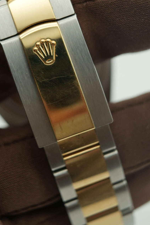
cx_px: 49
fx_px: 444
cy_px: 73
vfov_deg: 28.3
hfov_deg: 19.1
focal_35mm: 71
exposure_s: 1/250
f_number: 5
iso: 400
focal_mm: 35
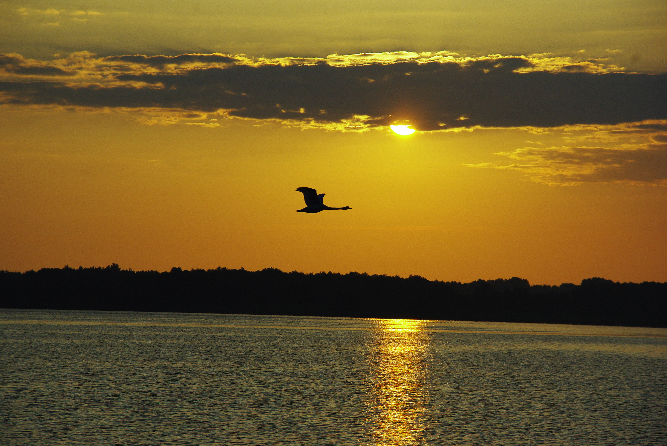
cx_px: 334
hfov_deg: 11.0
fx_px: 3469
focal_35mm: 187
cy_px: 223
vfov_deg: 7.4
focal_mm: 125
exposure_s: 1/2000
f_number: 8
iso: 400
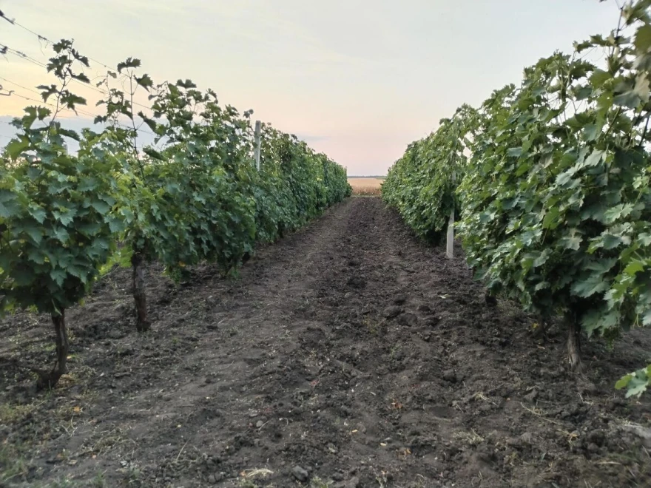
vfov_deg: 53.1
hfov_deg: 67.3
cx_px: 326
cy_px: 244
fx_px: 489
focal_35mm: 26
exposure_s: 1/201
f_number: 1.8
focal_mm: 4.75
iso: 100
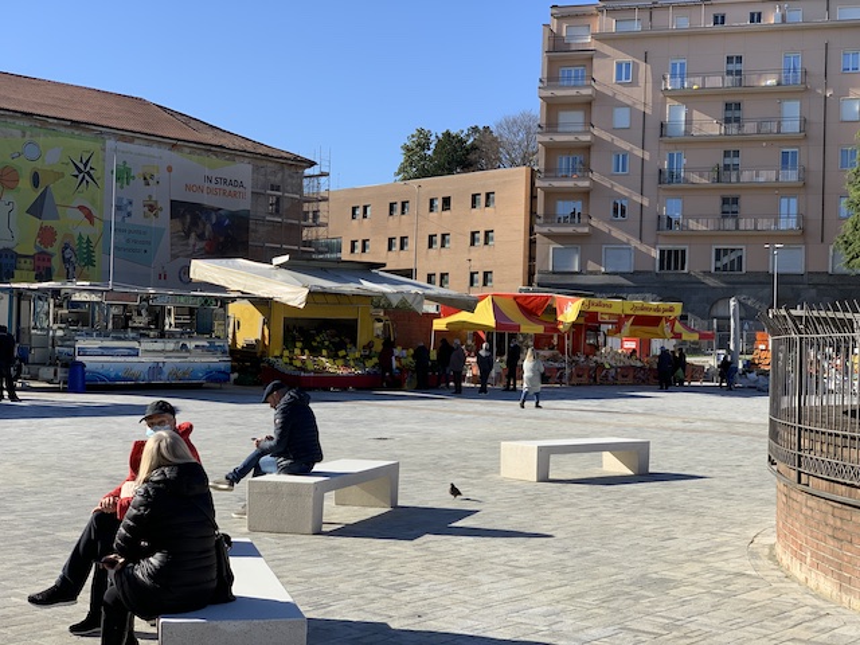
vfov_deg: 28.0
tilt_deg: +1.9
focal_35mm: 52
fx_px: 1292
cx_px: 430
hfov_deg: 36.8
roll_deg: -2.0
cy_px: 322
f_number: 2.4
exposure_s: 1/786
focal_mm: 6
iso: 16
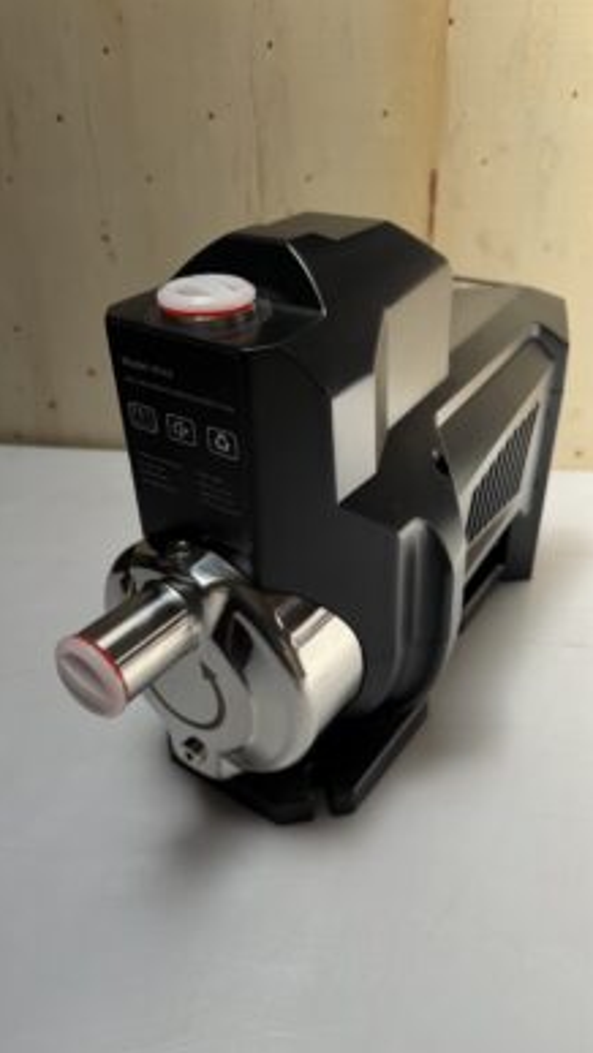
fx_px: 754
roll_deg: +1.6
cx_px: 313
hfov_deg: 42.9
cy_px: 539
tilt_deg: -33.5
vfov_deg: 69.8
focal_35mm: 27
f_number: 1.78
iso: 80
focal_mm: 6.76
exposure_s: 1/1046
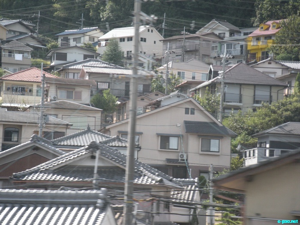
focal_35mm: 156
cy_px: 112
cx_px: 150
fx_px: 1352
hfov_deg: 12.7
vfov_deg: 9.5
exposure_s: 1/250
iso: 125
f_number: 4.8
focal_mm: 26
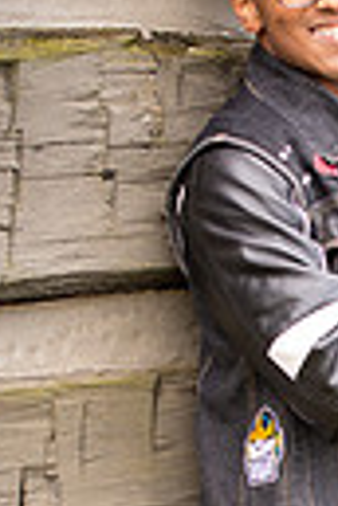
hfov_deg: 5.6
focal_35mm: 244
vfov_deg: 8.4
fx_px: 3436
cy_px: 518
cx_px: 499
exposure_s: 1/50
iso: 200
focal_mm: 70
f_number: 2.8
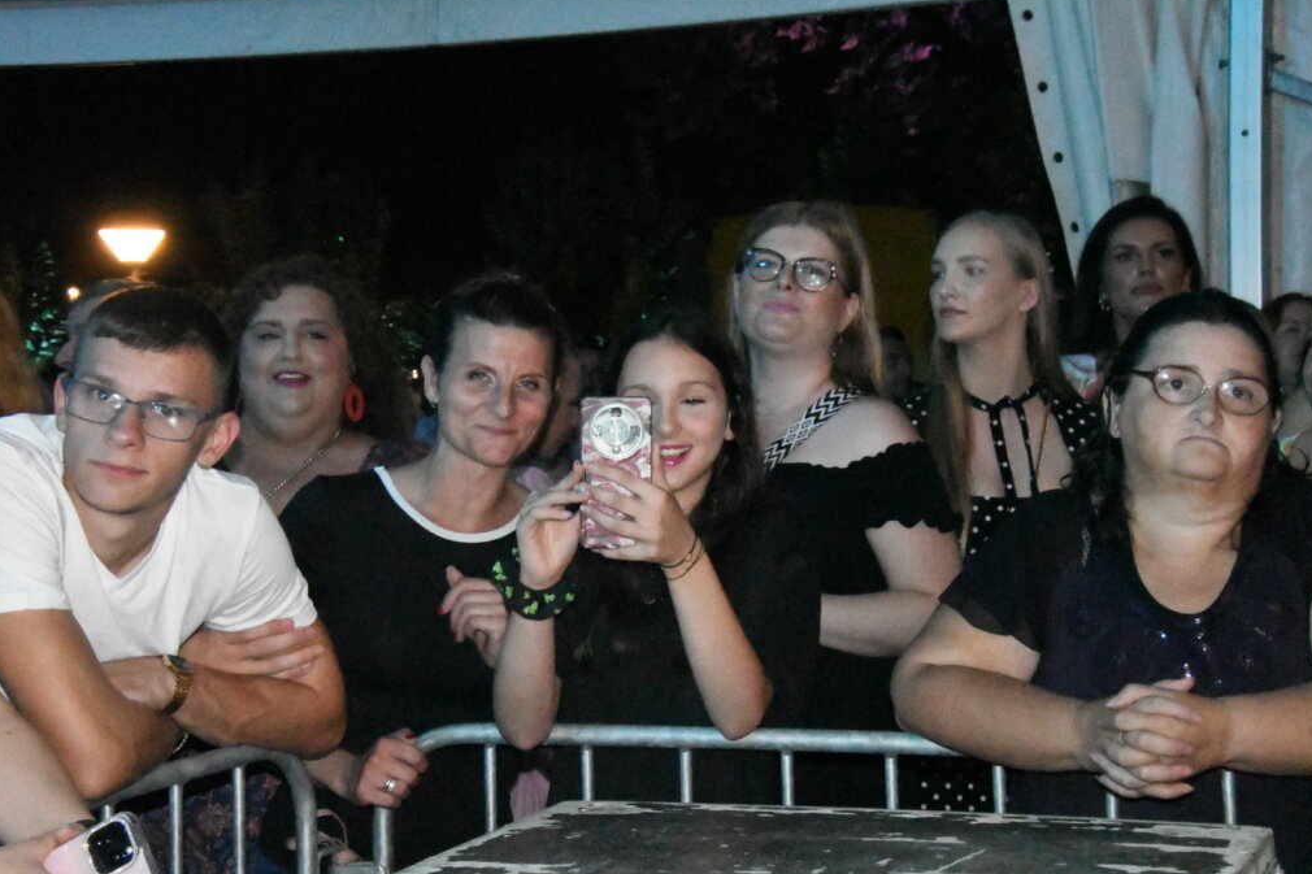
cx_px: 661
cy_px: 434
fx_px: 2551
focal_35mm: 70
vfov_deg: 19.5
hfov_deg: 28.8
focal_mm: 46
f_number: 11
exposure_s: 1/80
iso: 51200
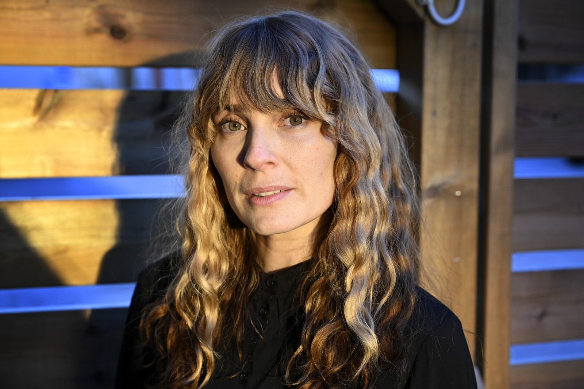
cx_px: 292
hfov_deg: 29.2
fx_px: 1119
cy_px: 194
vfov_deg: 19.7
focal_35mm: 69
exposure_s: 1/640
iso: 2000
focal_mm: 69
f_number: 4.5
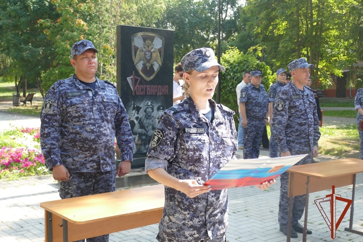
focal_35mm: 51
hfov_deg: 38.9
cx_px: 182
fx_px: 514
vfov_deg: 26.5
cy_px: 121
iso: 125
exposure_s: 1/250
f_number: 3.3
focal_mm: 18.44
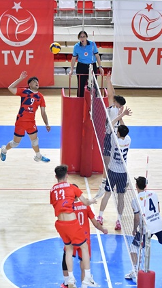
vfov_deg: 13.0
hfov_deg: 7.3
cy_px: 144
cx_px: 95
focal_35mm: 166
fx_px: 1270
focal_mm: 70
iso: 2500
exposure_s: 1/800
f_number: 2.8
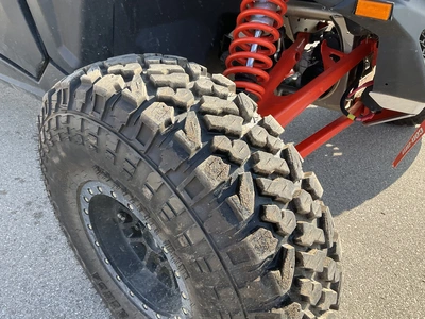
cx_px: 212
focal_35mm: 29
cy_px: 160
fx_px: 356
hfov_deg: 61.7
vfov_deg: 48.2
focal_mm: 3
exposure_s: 1/280
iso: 25
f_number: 1.8
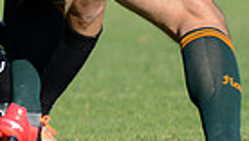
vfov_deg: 1.2
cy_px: -189
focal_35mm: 1058
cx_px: -144
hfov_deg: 2.0
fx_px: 6994
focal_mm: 240
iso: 320
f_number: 4
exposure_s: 1/1250
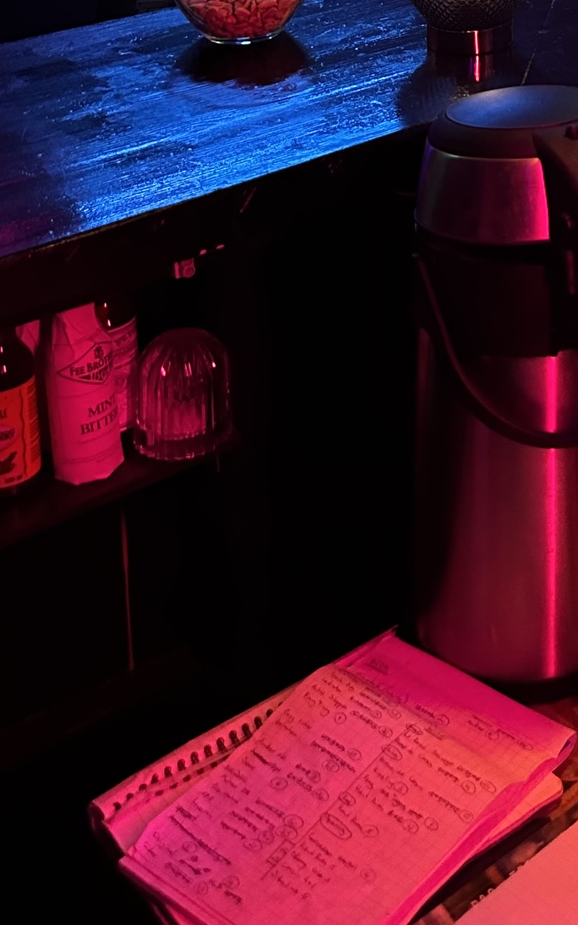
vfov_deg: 27.2
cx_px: 744
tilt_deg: -10.6
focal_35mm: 65
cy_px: -231
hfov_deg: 18.6
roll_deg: +0.1
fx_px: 1639
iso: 500
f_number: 1.78
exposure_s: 1/50
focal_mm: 6.86
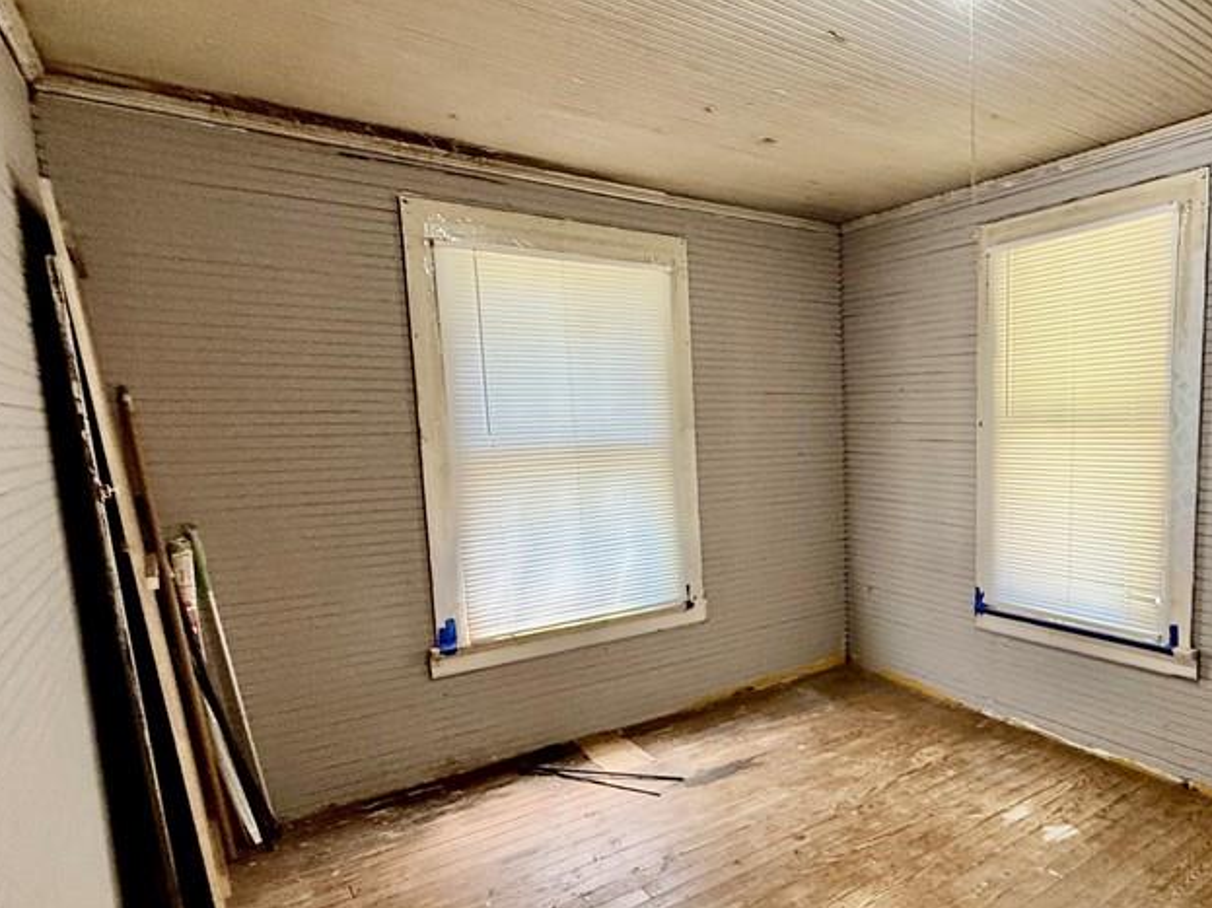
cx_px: 953
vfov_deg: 58.7
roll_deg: +0.7
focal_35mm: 23
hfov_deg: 67.6
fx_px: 805
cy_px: 509
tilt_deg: -6.0
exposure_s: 1/60
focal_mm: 2.22
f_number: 2.2
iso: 200
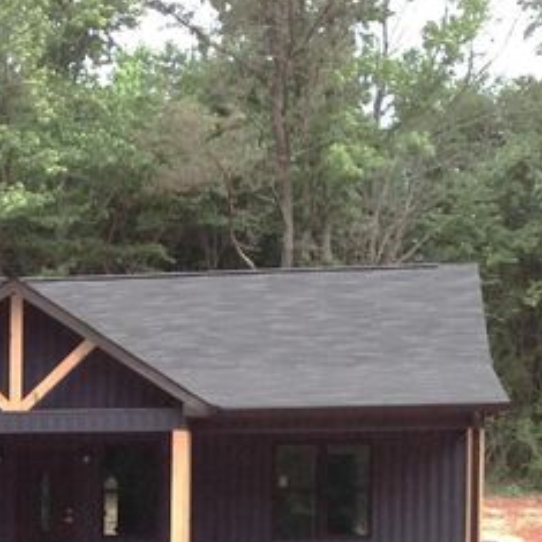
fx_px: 1169
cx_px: 74
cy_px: 385
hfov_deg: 25.4
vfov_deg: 25.9
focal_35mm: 66
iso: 50
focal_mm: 4.28
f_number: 2.4
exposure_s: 1/630
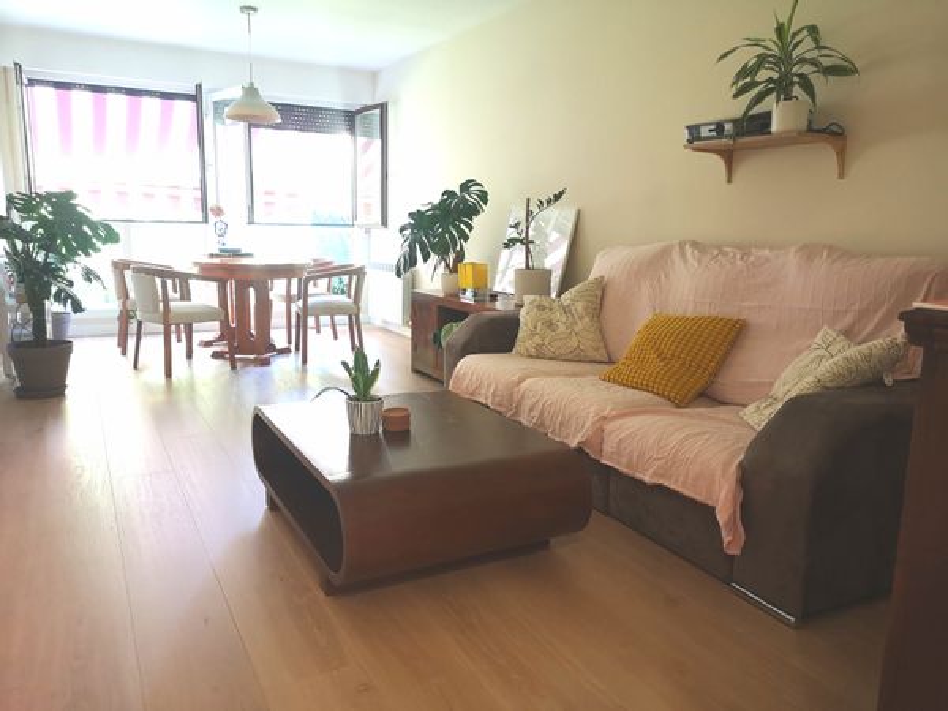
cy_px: 356
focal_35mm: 27
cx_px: 474
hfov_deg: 65.3
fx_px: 739
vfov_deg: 51.4
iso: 500
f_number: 1.8
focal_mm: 5.58
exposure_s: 1/25
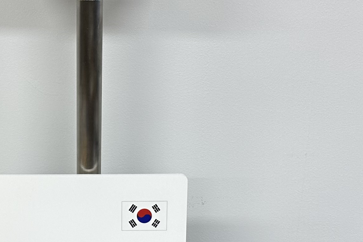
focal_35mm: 87
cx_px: 78
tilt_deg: -25.9
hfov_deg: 23.1
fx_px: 877
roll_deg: +0.4
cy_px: 254
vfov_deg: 15.4
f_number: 1.78
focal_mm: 6.86
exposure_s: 1/120
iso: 100
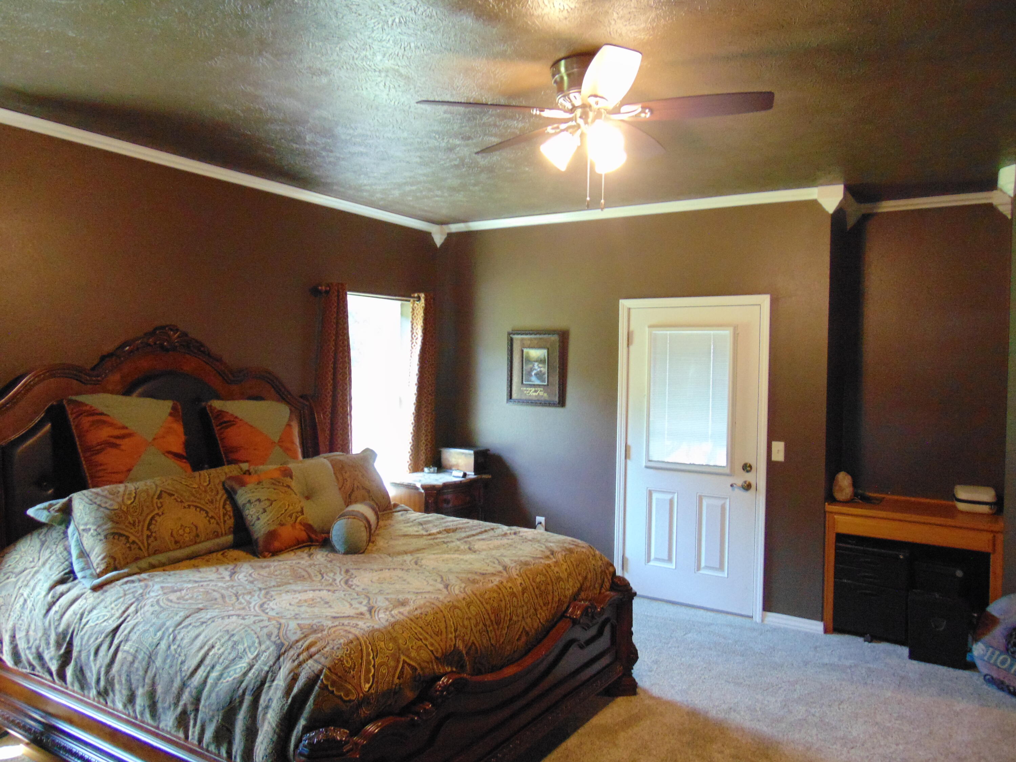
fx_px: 734
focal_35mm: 25
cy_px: 381
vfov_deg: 54.9
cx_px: 508
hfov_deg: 69.4
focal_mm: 4.5
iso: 500
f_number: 3
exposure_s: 1/25
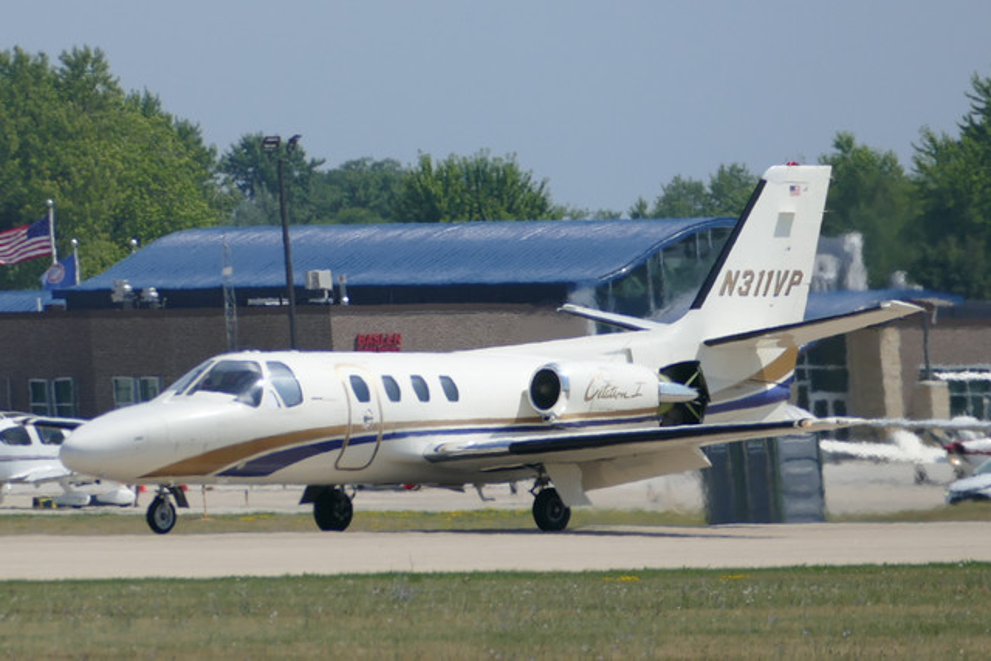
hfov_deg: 5.2
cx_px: 496
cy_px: 330
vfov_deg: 3.4
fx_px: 11013
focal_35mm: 400
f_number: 4
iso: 125
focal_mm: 146
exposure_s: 1/2000
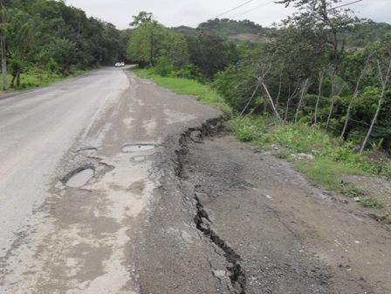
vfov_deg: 36.0
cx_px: 196
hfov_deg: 46.8
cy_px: 147
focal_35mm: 40
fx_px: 452
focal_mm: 7
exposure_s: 1/60
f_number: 10
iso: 100
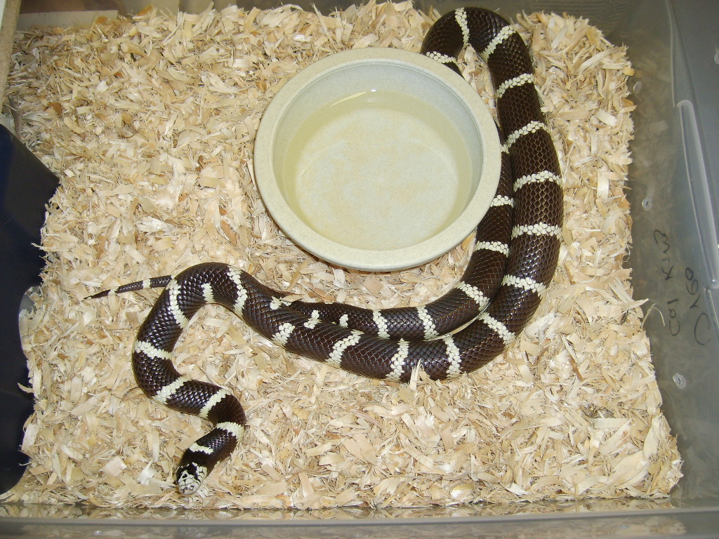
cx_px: 360
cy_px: 270
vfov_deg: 40.7
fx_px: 727
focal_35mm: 35
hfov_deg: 52.6
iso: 100
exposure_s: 1/45
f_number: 2.8
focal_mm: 5.8
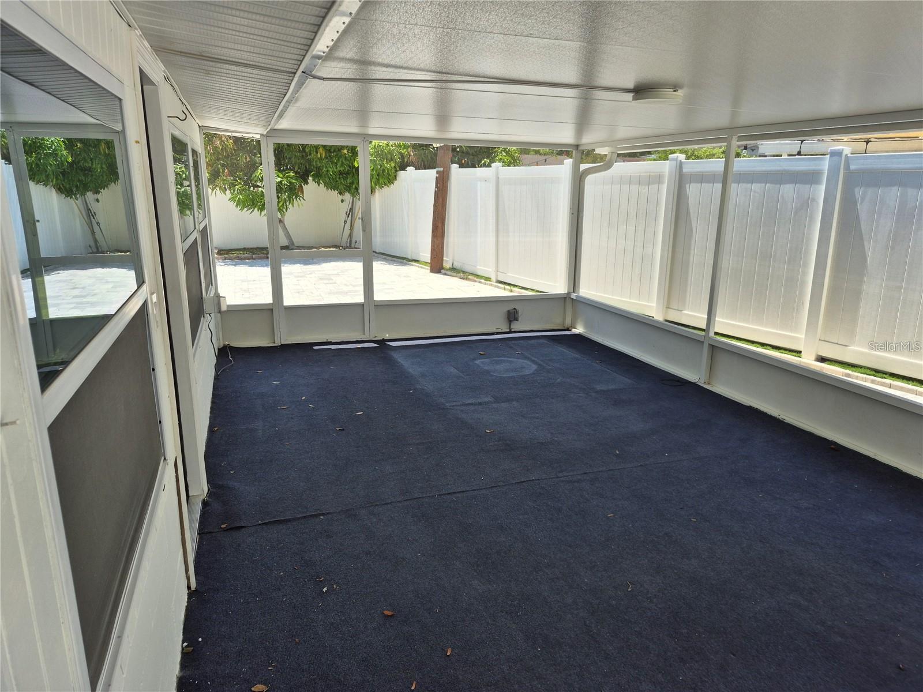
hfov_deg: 73.9
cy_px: 346
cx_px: 462
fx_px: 613
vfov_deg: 58.9
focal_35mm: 23
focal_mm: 5.4
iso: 25
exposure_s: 1/678
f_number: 1.8
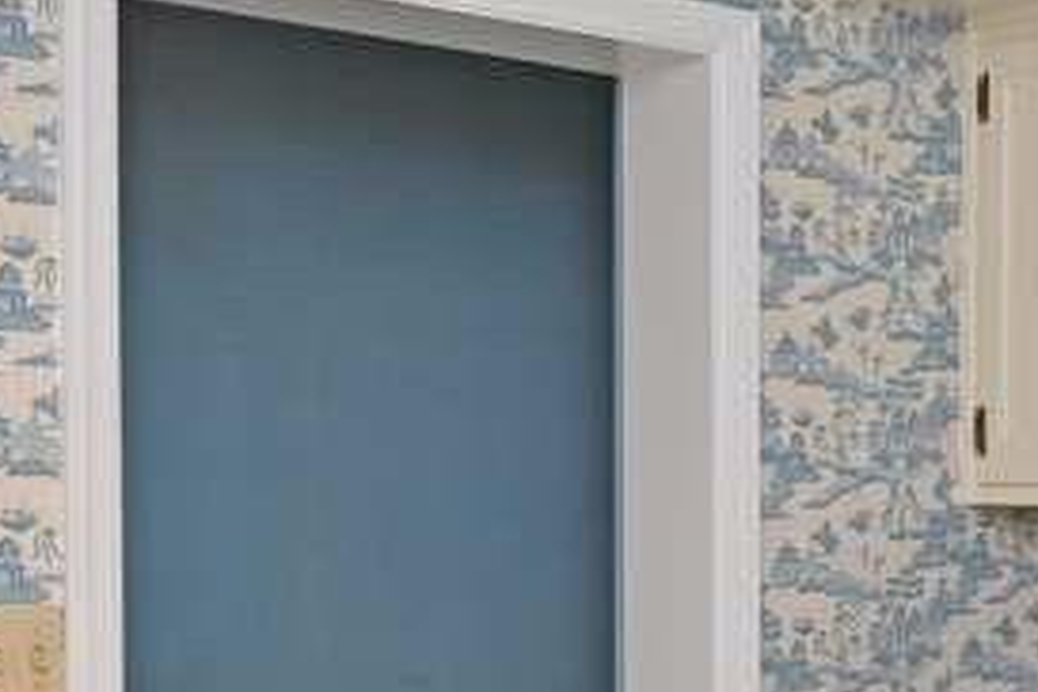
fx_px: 2220
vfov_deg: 17.6
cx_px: 1182
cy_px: 494
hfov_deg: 24.3
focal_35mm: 77
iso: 200
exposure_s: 1/100
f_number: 5
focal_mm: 14
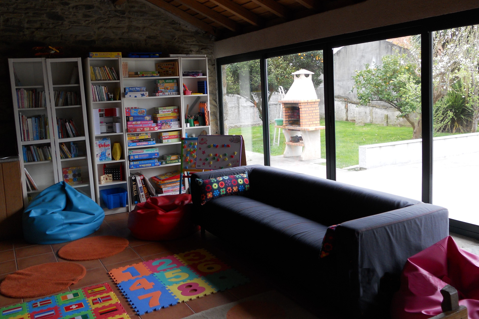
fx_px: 452
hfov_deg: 55.8
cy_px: 139
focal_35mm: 34
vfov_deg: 38.8
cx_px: 241
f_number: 3.5
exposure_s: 1/30
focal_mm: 5.8
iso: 100
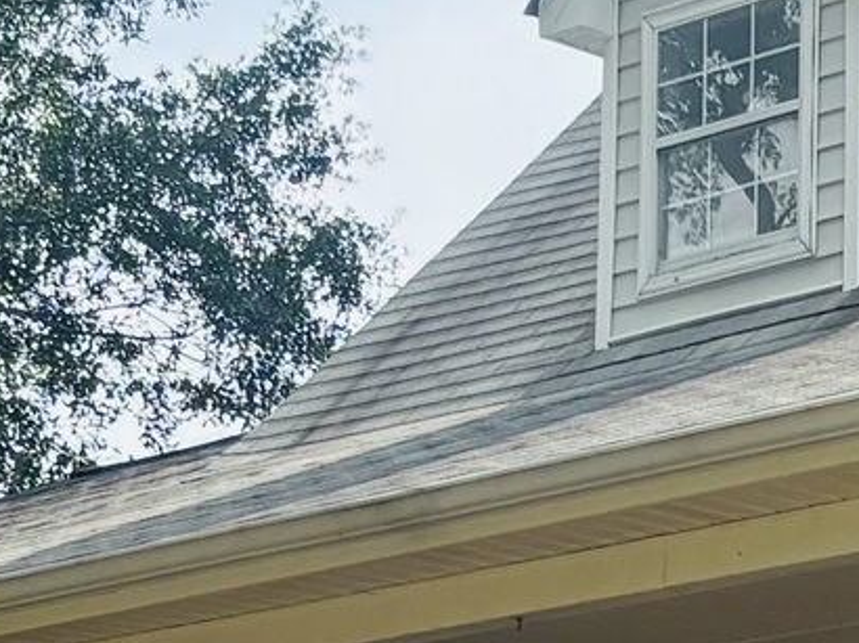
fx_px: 4836
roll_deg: -2.4
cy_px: 1014
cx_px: 976
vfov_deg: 7.5
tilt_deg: +7.5
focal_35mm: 195
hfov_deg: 10.0
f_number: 1.6
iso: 50
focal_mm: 5.96
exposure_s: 1/1783
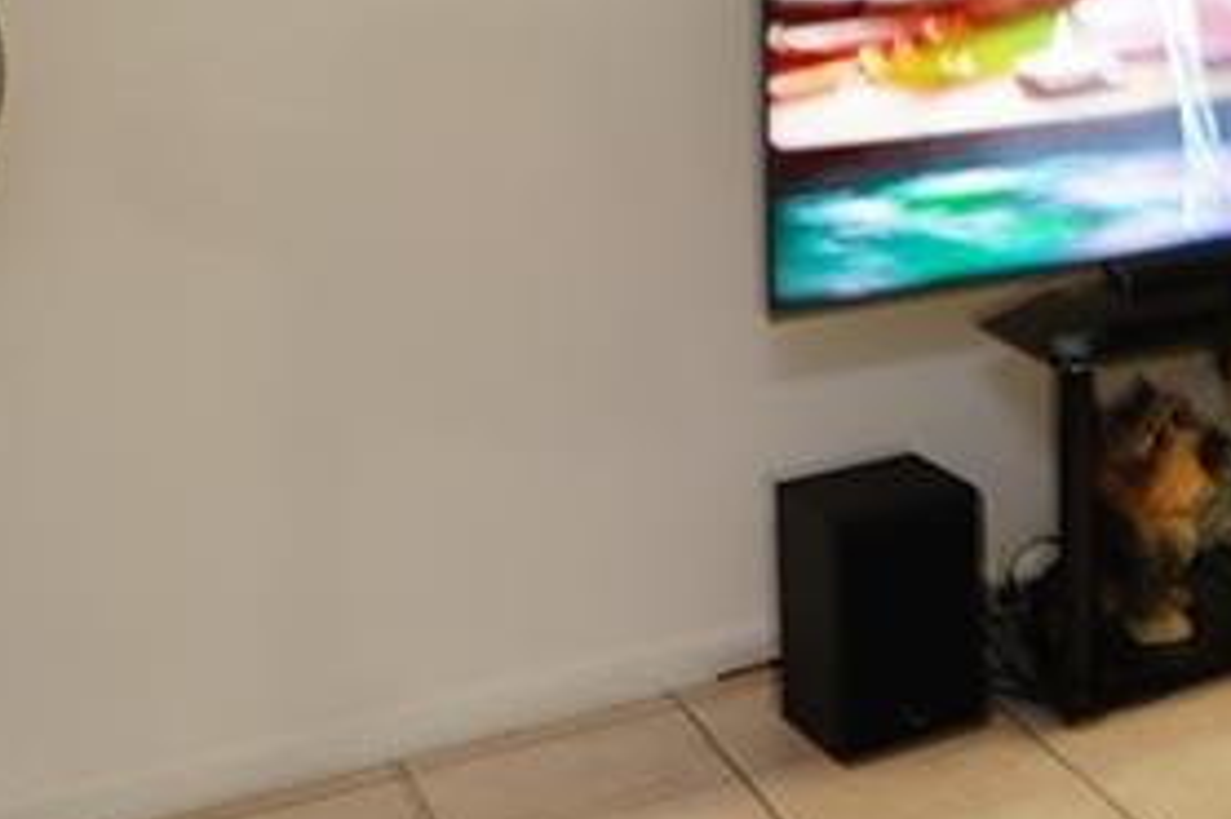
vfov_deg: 18.0
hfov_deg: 19.3
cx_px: 2382
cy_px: -341
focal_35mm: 69
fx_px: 2358
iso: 100
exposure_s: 1/2.5
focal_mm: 12
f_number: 6.3
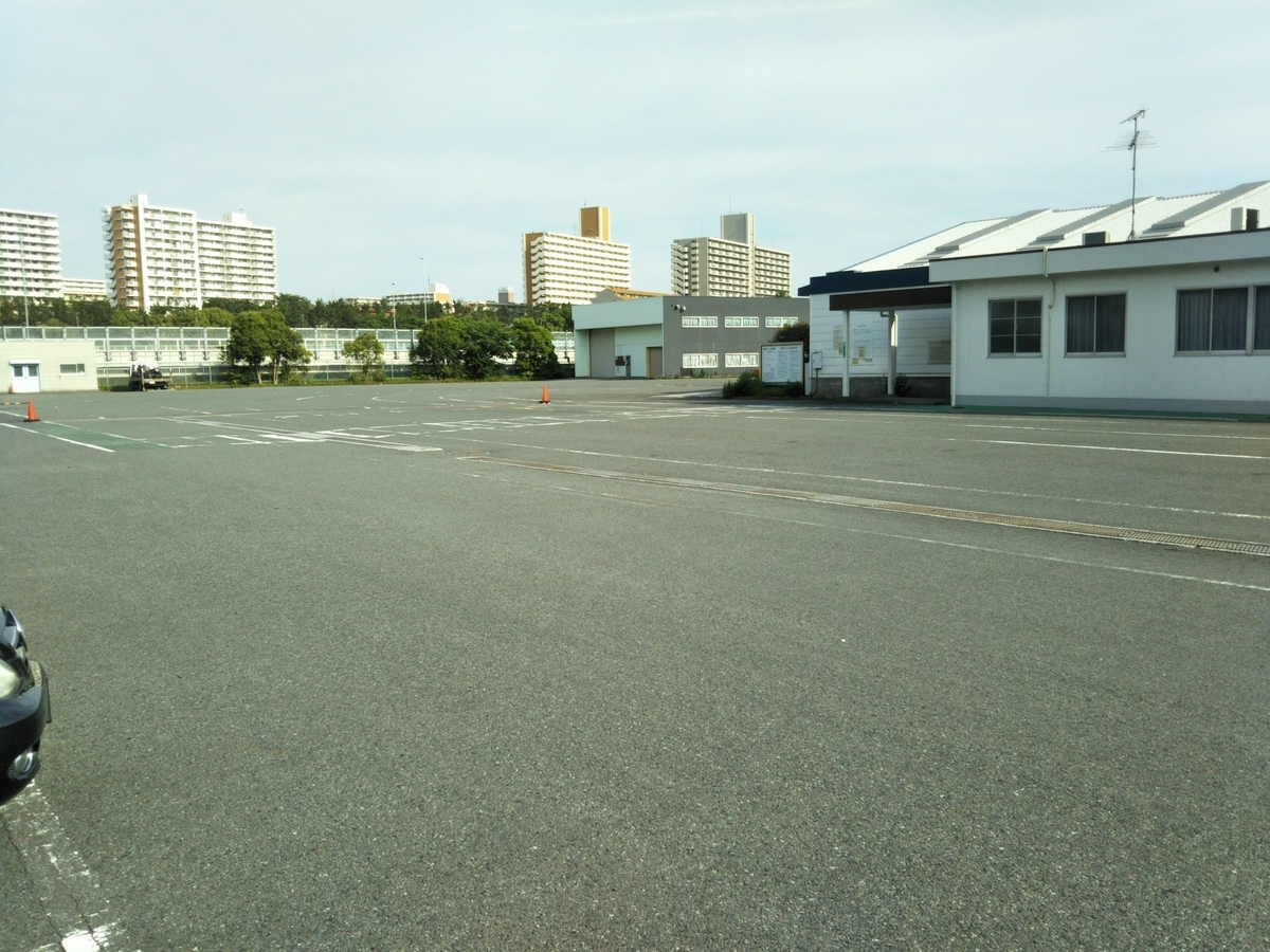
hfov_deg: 60.0
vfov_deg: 46.8
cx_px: 635
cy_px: 476
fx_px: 1101
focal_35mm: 30
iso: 27
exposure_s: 1/697
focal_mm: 4
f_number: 2.2
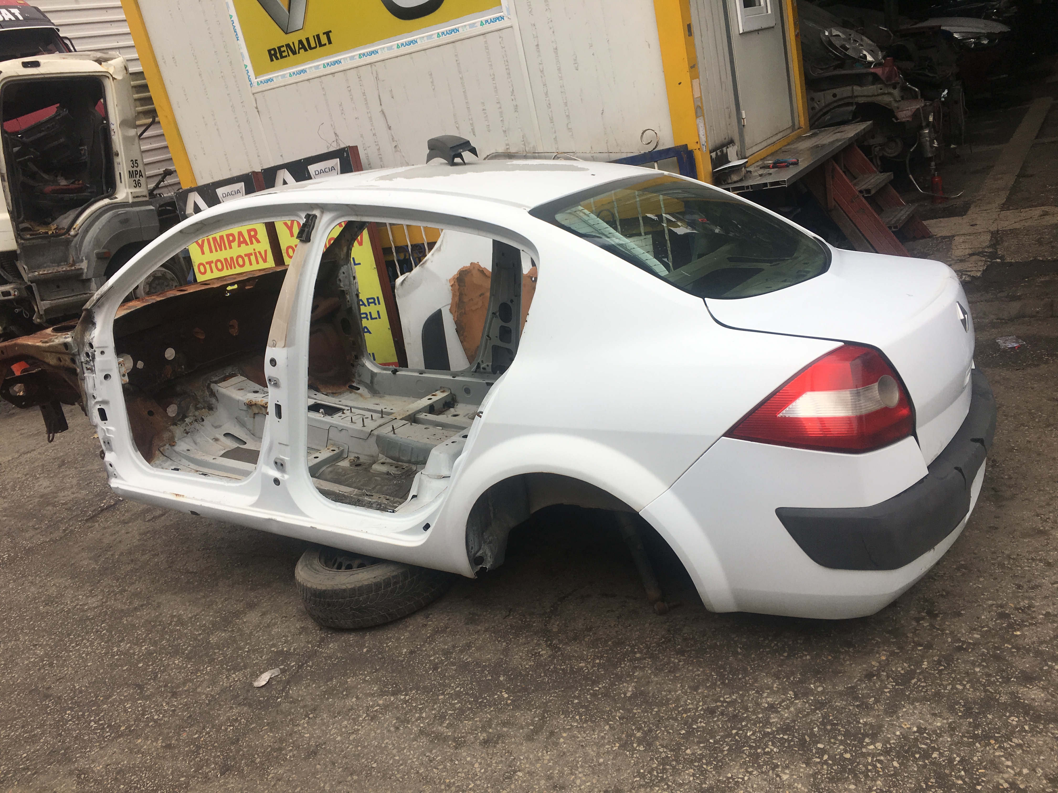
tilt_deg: -16.9
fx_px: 886
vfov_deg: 48.2
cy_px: 396
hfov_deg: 61.7
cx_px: 529
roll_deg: +12.6
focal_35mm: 29
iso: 25
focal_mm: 4.15
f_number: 2.2
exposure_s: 1/541
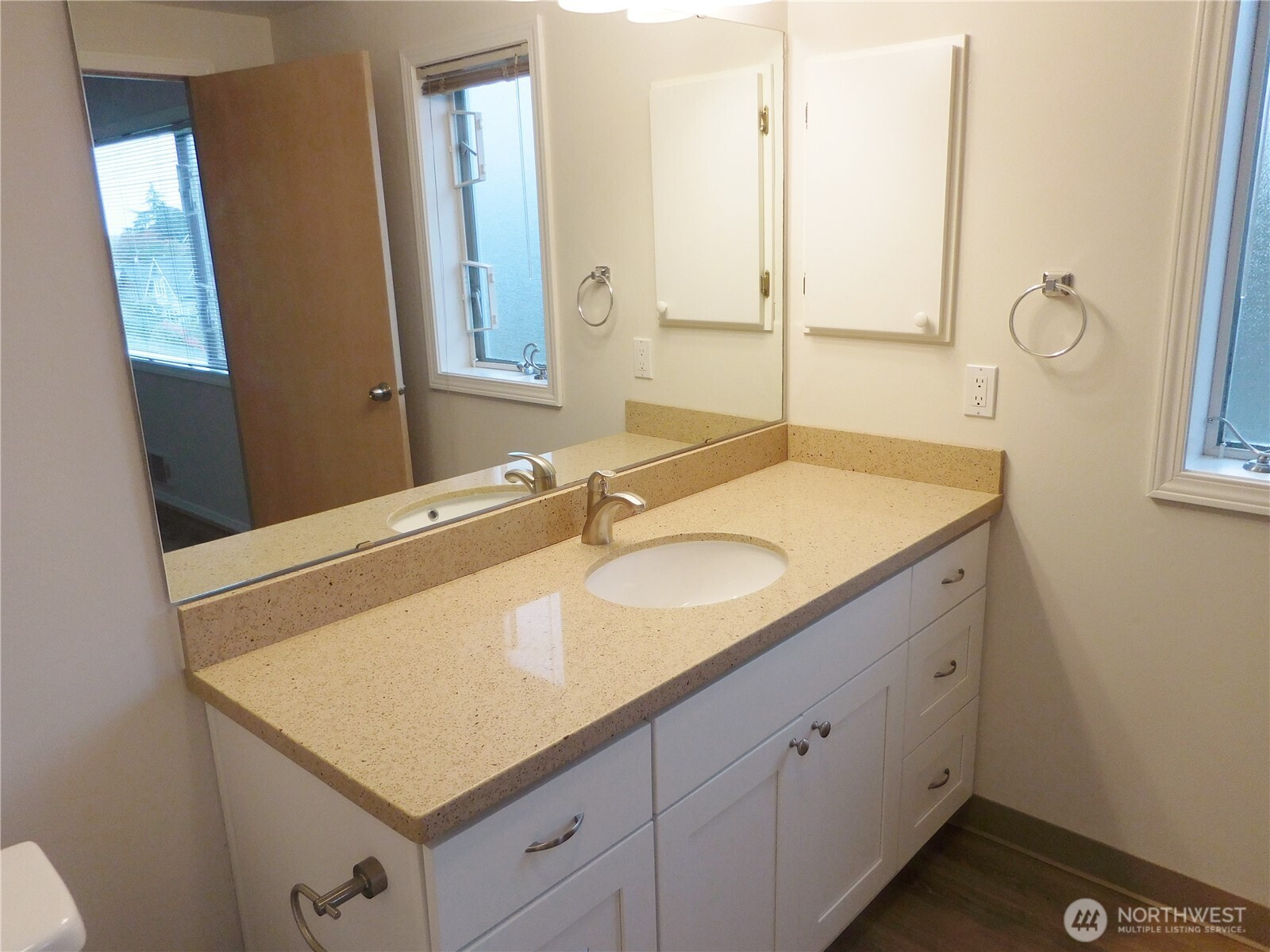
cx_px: 635
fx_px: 917
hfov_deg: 69.4
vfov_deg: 54.9
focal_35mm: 25
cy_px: 476
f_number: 3.3
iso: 125
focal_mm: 4.5
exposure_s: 1/50
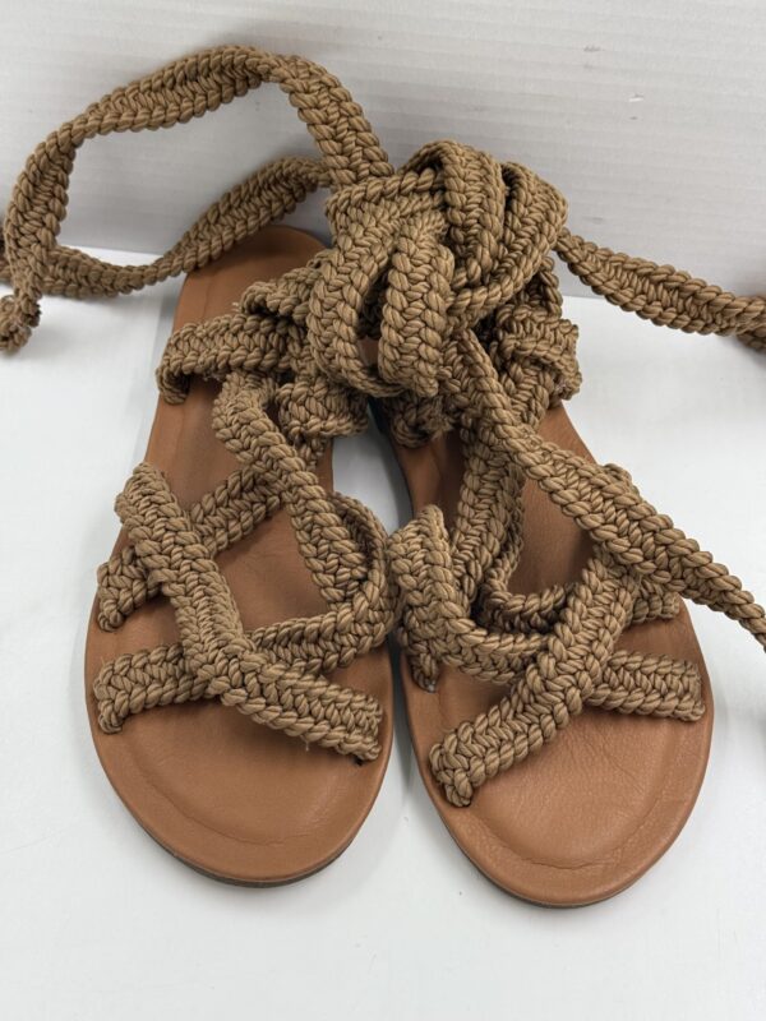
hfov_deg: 30.3
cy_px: 510
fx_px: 1416
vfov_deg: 39.7
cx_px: 383
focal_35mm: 48
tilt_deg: -55.0
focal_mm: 6.76
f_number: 1.78
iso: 80
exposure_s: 1/352
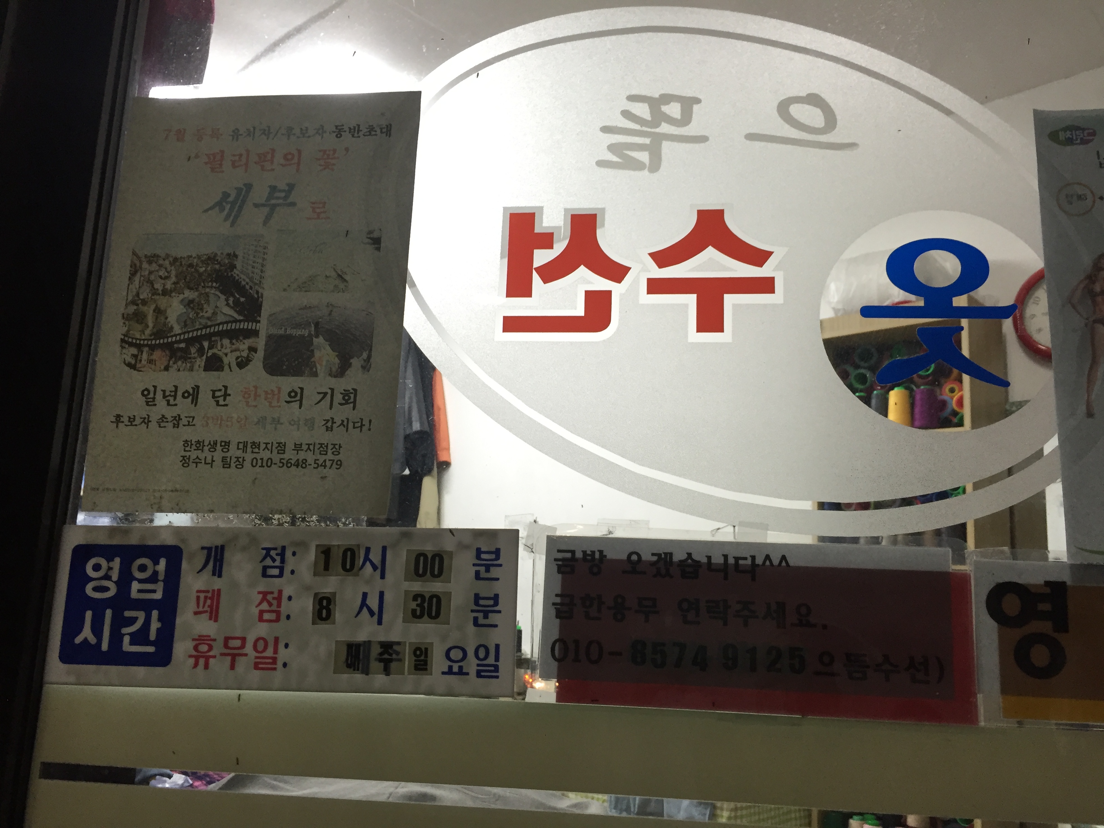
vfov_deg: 48.2
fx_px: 925
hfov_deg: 61.7
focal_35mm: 29
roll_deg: -2.9
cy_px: 414
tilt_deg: +12.6
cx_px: 552
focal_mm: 4.15
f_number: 2.2
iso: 100
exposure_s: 1/30
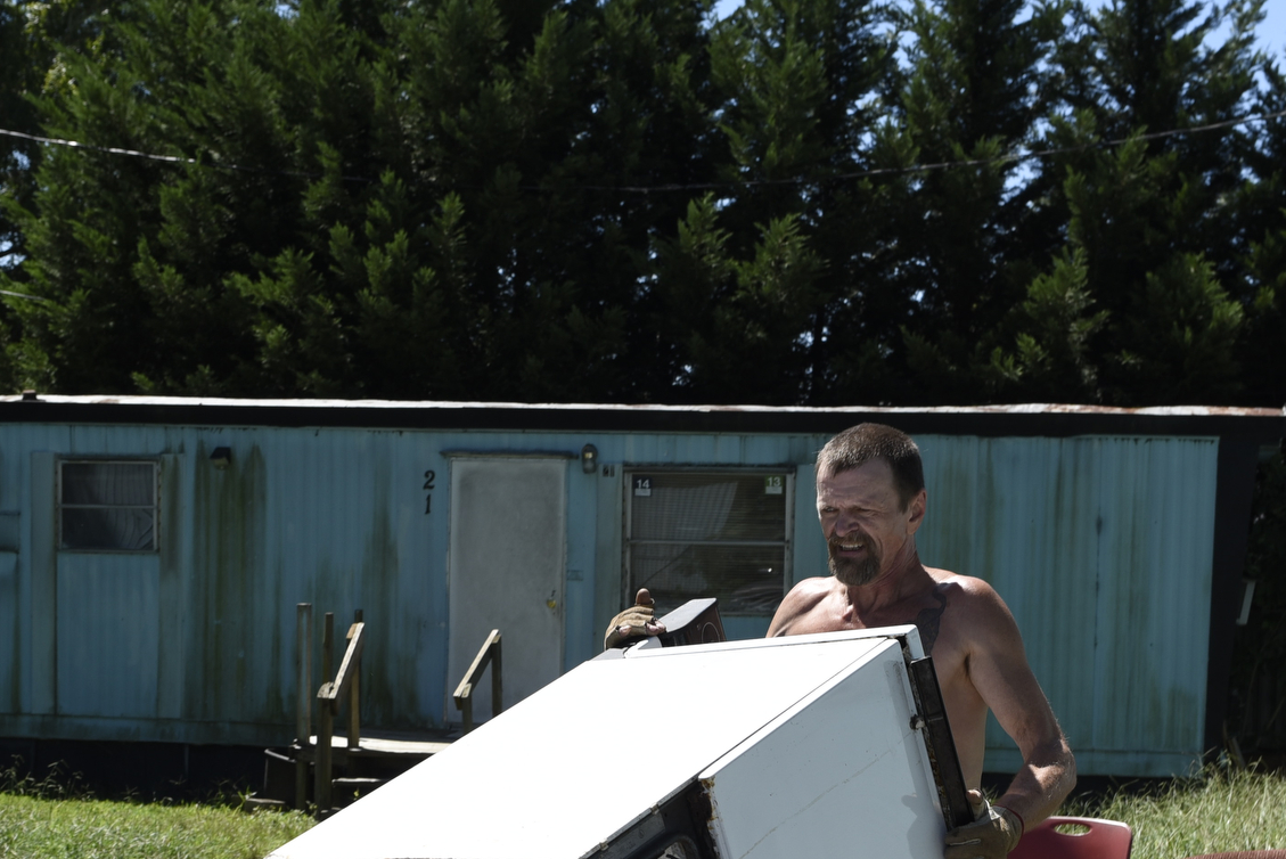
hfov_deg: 23.9
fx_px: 3038
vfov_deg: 15.8
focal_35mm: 85
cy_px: 849
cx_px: 641
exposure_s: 1/250
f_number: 8
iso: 100
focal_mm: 40
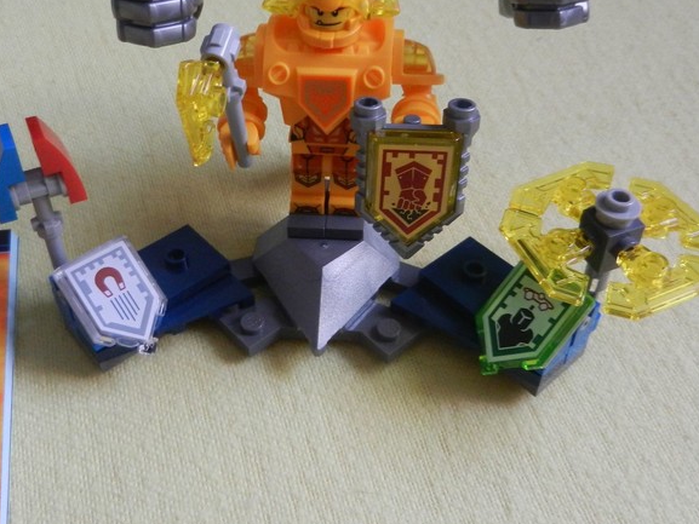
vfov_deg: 36.7
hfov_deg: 47.8
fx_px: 788
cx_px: 327
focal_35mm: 39
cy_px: 203
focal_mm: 4.5
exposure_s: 1/25
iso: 400
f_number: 3.5
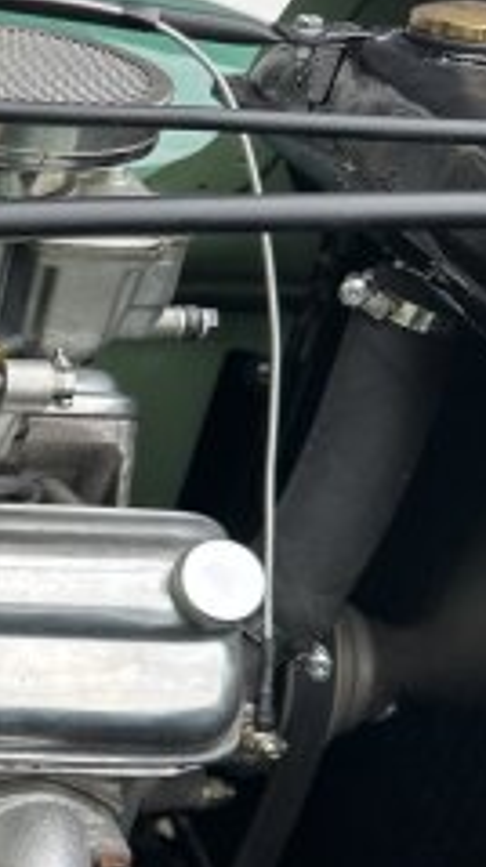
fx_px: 1608
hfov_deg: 14.4
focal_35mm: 70
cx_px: -479
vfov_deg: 30.0
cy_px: 566
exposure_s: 1/822
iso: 80
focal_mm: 6.86
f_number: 1.78
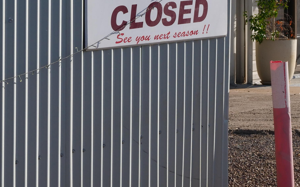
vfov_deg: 6.4
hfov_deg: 10.1
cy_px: 30
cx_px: 342
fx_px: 1676
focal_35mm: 205
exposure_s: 1/800
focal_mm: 35
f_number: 7.1
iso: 200
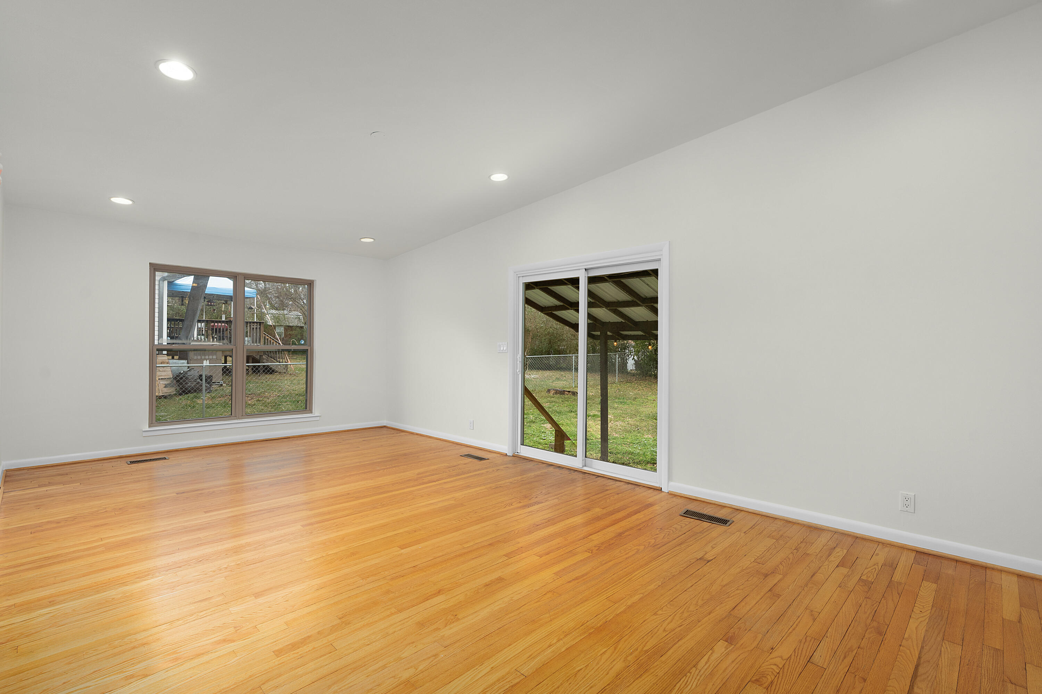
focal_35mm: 16
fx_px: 463
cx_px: 521
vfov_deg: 73.7
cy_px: 347
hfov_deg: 96.7
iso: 320
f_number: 7.1
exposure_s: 1/8
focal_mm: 16
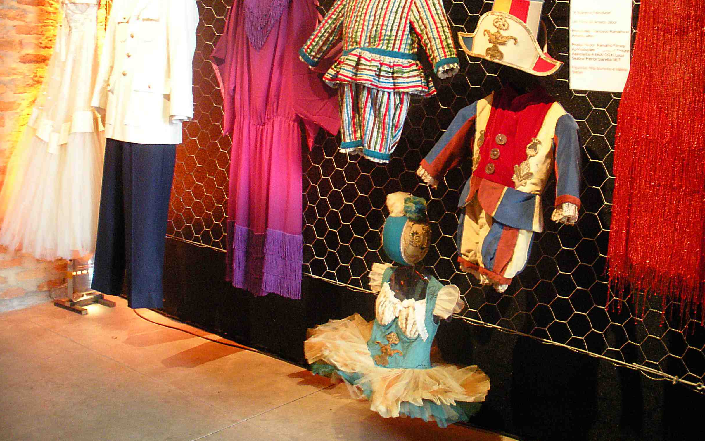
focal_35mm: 41
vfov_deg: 31.1
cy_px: 161
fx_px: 788
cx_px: 373
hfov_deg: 48.2
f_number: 3.5
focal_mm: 6.3
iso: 334
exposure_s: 1/8.4
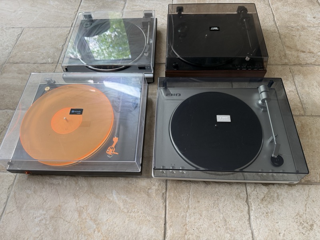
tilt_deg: -58.8
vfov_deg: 56.8
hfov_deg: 71.6
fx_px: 222
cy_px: 120
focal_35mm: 24
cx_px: 160
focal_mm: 6.76
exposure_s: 1/121
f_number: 1.78
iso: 160
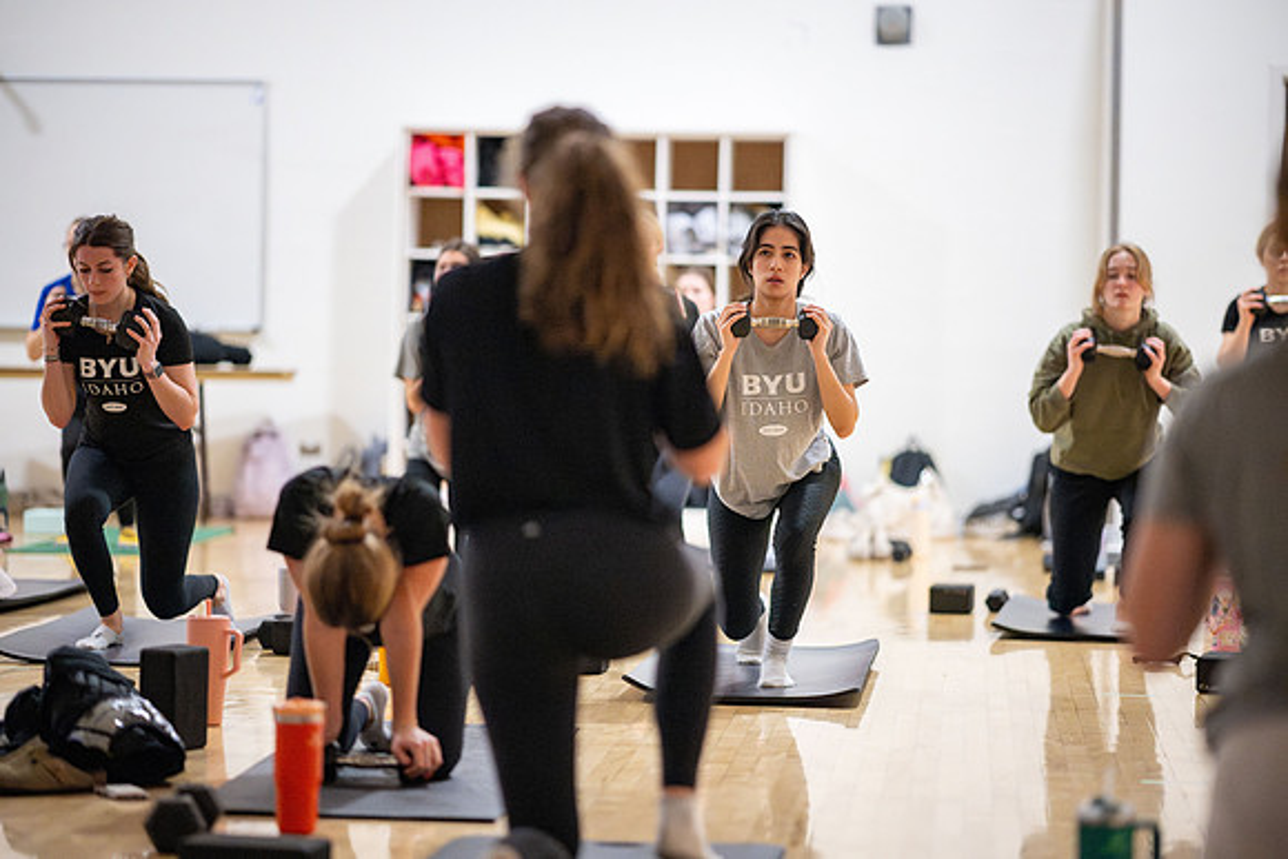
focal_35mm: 105
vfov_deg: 13.0
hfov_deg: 19.5
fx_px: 3757
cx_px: 644
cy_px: 430
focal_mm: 105
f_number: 1.4
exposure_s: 1/320
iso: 8000
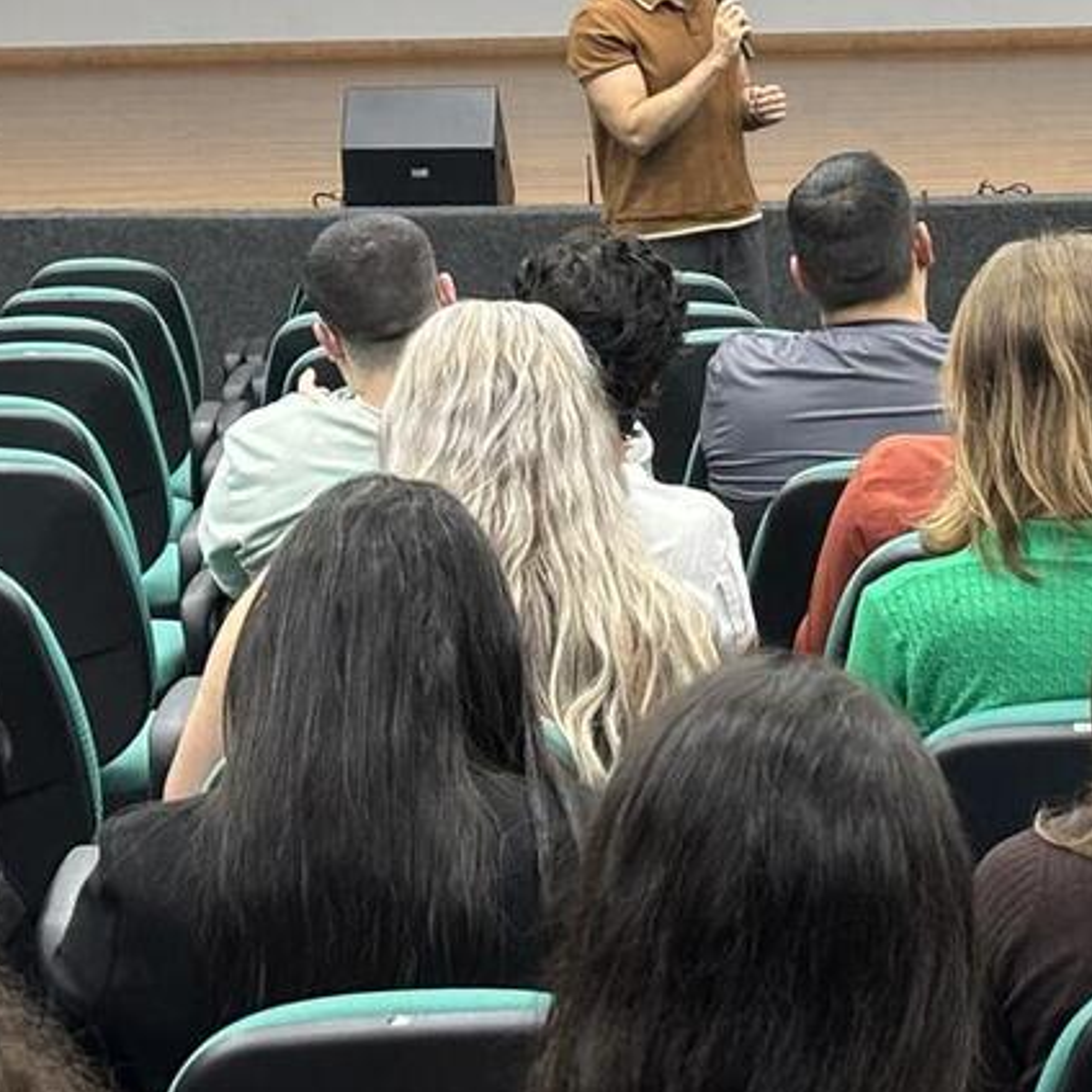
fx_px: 4640
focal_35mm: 130
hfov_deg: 13.3
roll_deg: +0.9
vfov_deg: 13.4
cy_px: 330
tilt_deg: -7.8
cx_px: 1033
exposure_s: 1/40
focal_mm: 5.96
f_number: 1.6
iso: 320
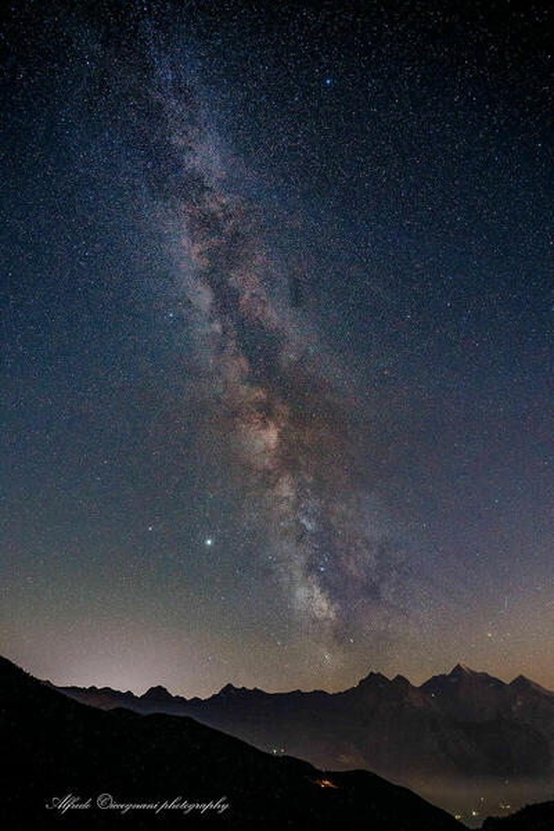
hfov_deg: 73.7
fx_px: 369
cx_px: 277
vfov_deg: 96.7
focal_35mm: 16
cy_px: 416
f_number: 4
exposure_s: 15
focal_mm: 16
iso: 3200
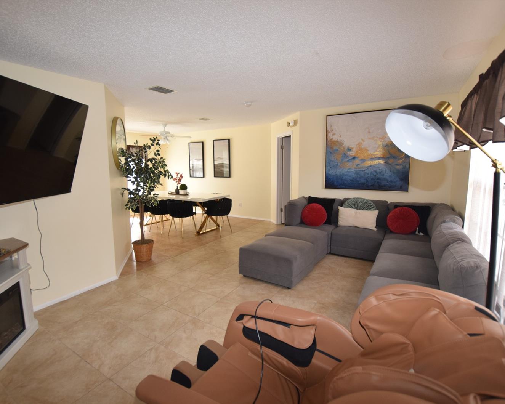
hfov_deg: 89.4
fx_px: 254
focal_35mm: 17
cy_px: 202
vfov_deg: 77.0
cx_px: 232
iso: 800
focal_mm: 10
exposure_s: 1/80
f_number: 4.5
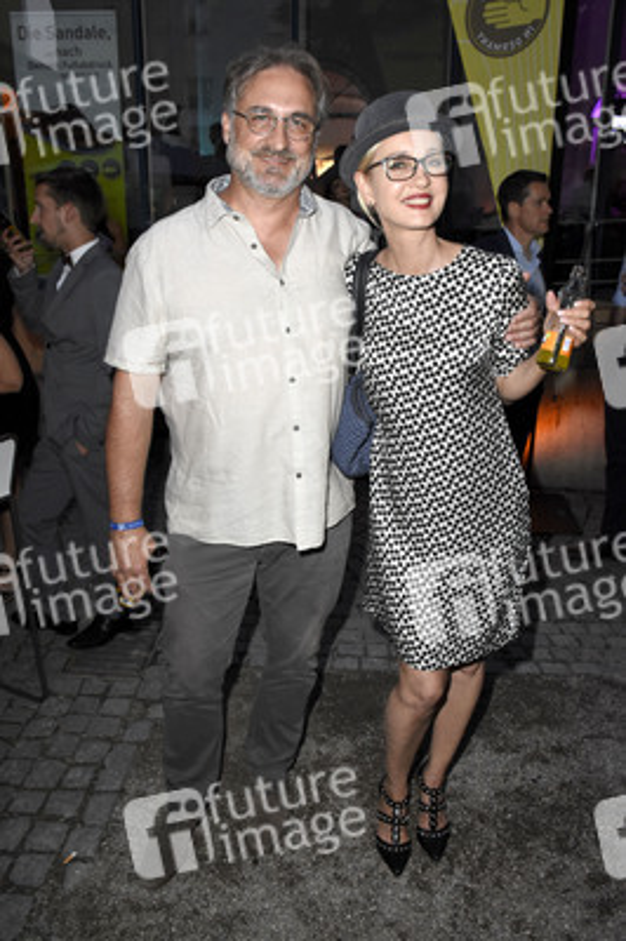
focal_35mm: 27
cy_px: 470
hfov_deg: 47.9
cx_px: 313
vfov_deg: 67.4
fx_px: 705
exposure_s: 1/60
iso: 1600
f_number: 6.3
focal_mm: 18
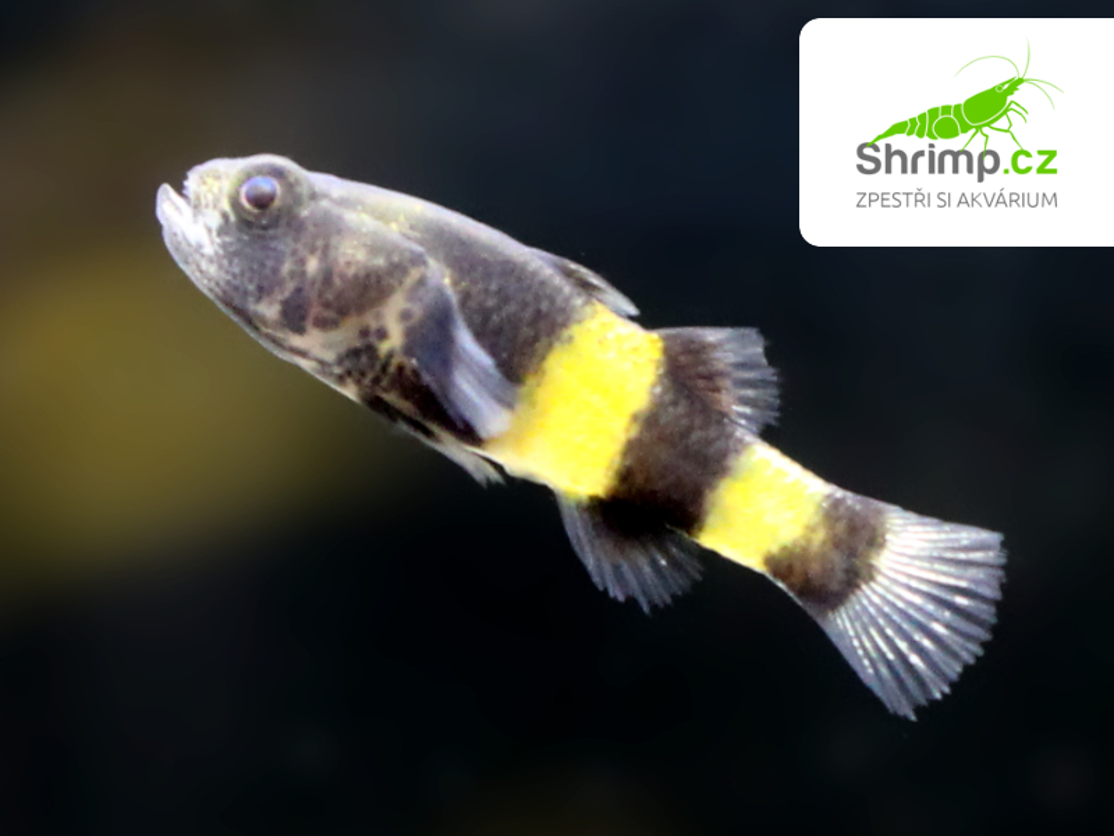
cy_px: 418
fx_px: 1159
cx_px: 557
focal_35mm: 36
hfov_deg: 51.4
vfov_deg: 39.7
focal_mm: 6
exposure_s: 1/40
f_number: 3.2
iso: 80
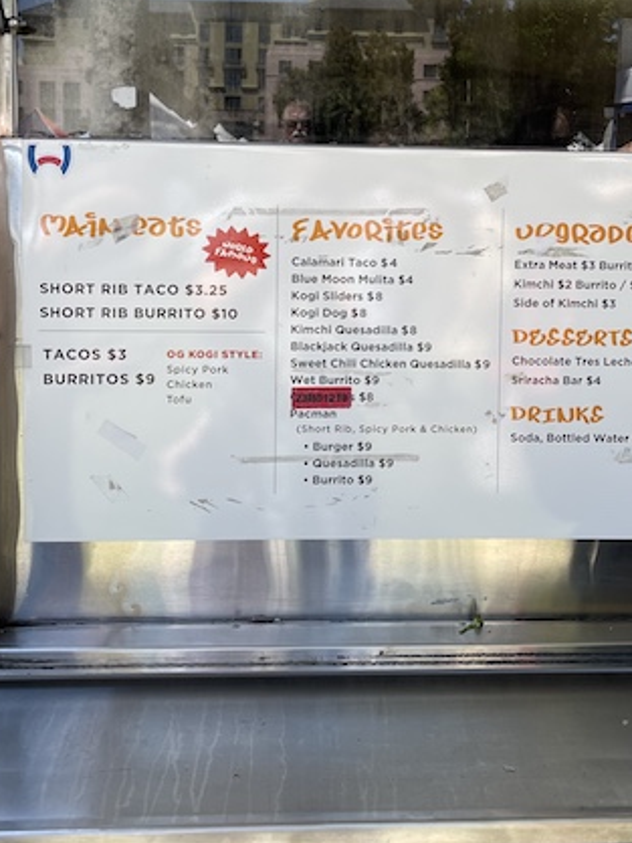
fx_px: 1168
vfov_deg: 39.4
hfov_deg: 30.2
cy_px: 309
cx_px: 382
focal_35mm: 48
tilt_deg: -1.4
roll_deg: -1.7
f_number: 1.6
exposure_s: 1/750
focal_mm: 5.1
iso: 32
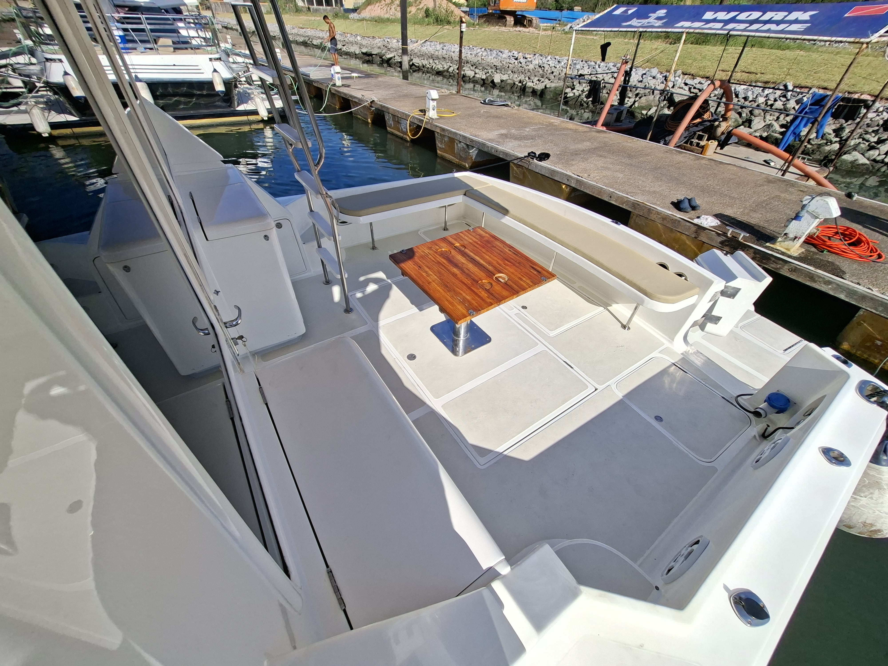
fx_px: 333
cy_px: 333
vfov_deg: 89.9
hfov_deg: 106.2
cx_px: 444
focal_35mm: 13
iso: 40
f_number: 2.2
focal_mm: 1.74
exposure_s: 1/1773
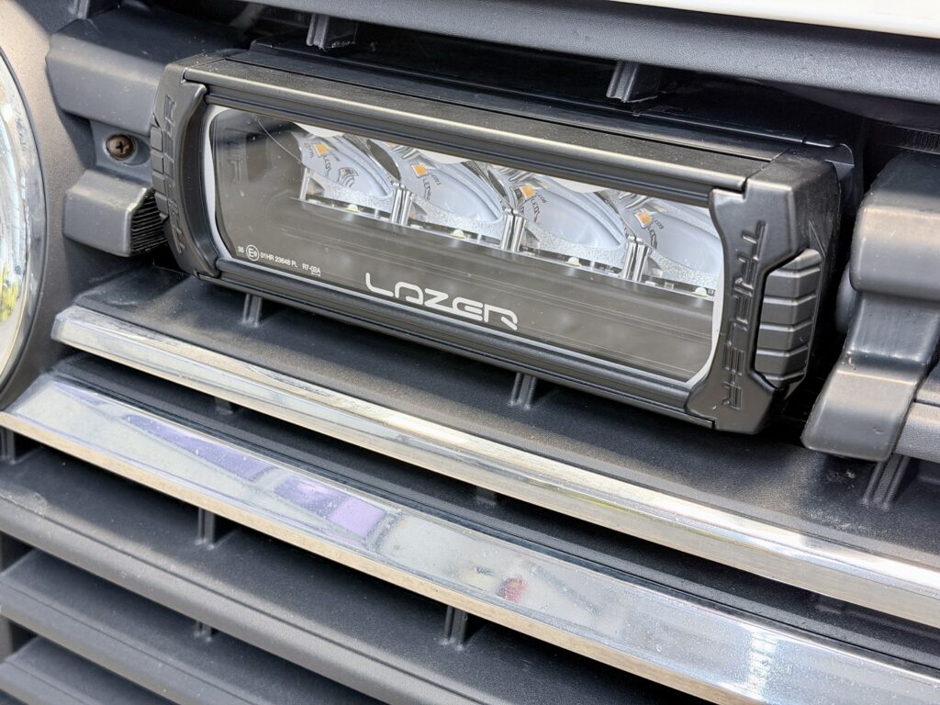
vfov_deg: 30.3
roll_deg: -0.9
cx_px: 470
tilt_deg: -27.5
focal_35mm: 48
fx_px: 1303
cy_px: 352
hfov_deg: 39.7
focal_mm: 6.76
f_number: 1.78
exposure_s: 1/50
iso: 200
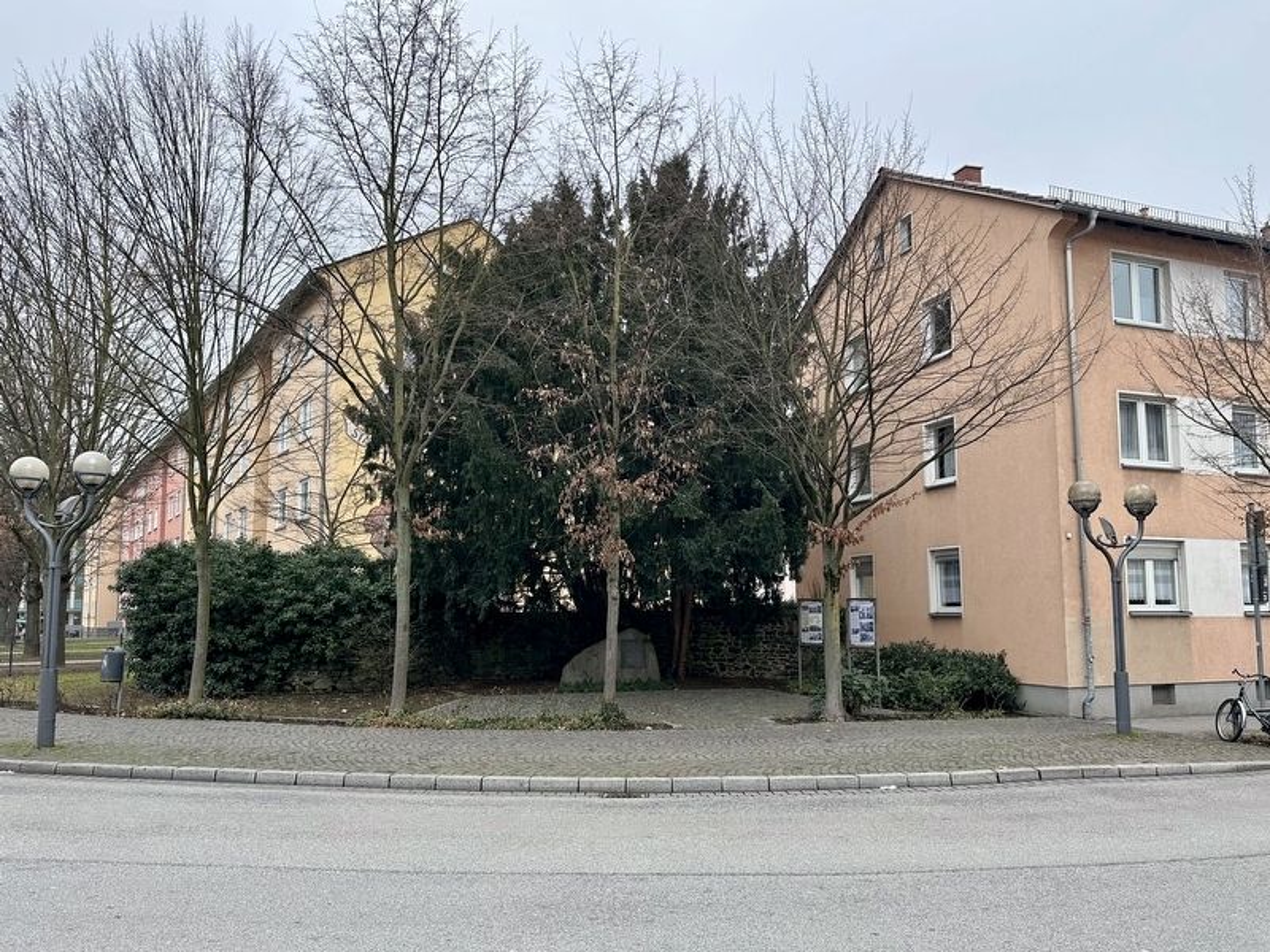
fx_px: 881
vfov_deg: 56.8
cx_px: 635
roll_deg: -0.5
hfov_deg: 71.6
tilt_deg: +9.2
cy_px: 476
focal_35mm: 24
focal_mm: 6.86
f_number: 1.78
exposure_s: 1/282
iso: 80
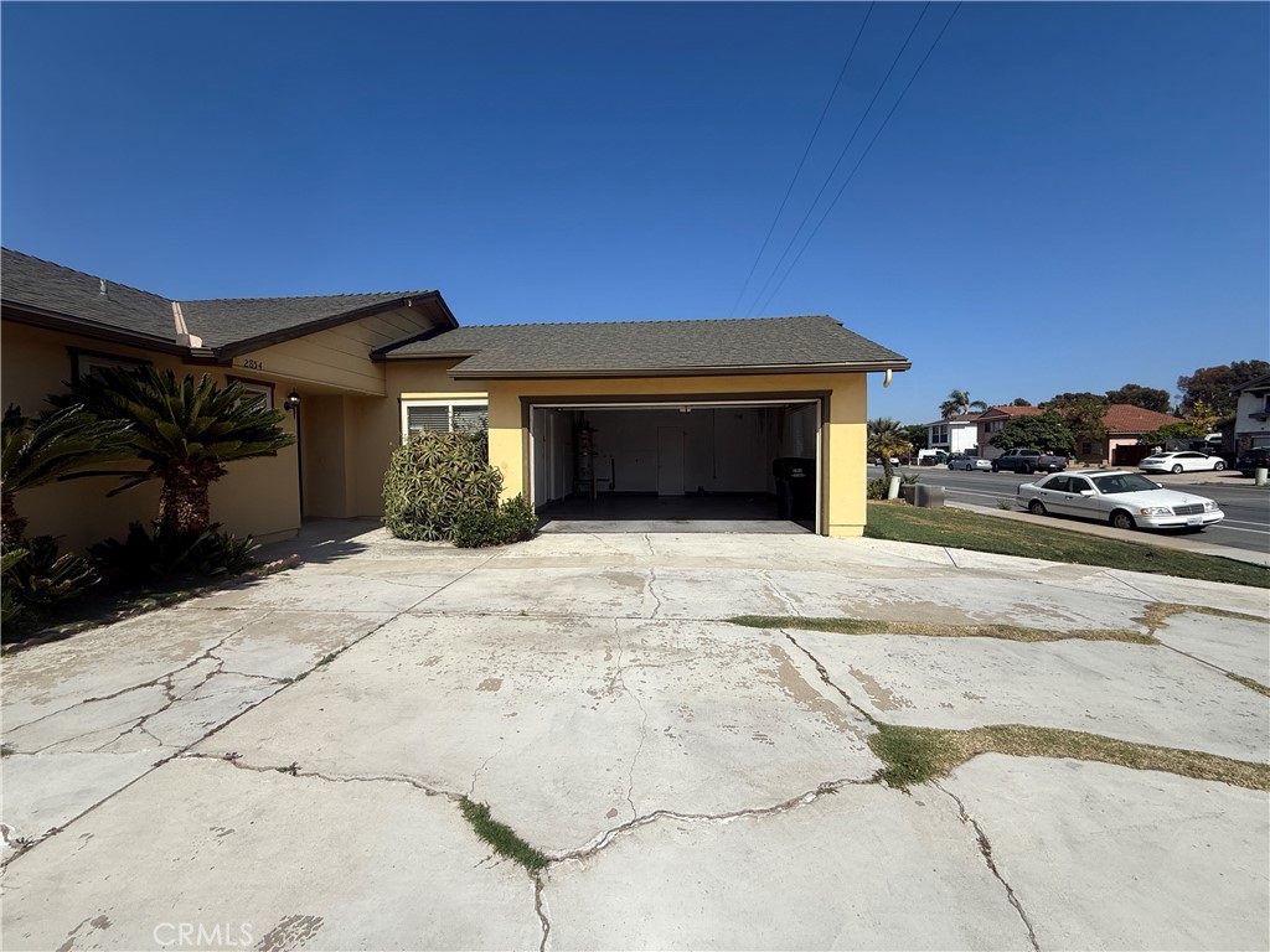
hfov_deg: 102.1
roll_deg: -0.1
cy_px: 476
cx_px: 635
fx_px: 514
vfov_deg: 85.7
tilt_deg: -1.2
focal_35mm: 14
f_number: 2.2
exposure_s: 1/3891
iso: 50
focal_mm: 2.22
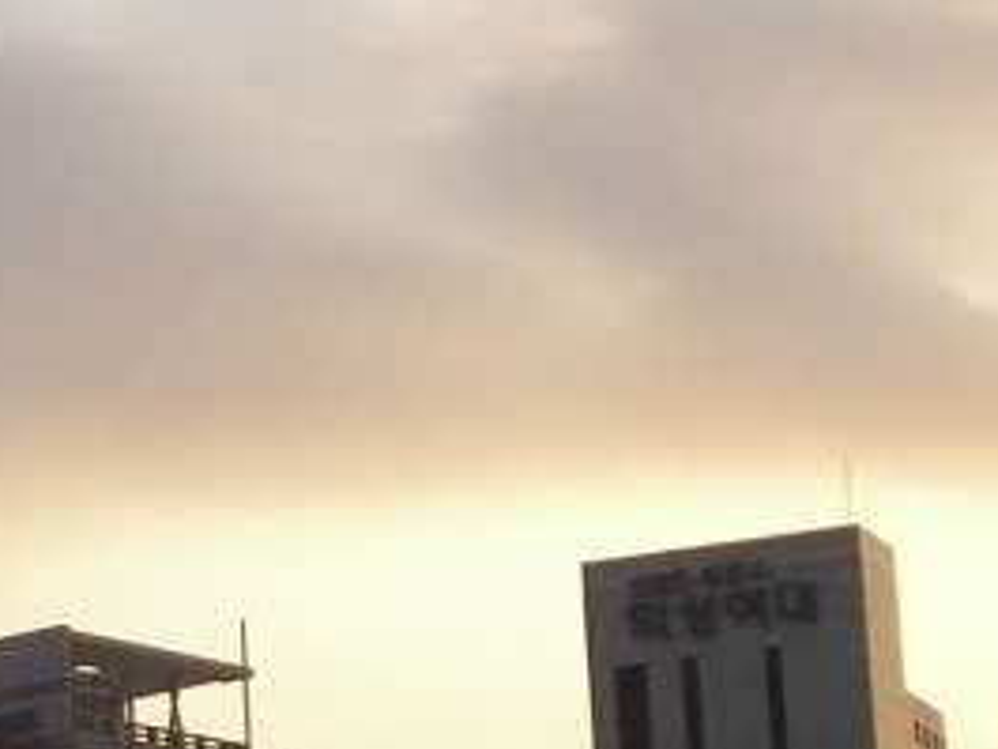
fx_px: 4240
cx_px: 34
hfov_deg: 13.3
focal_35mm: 147
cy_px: 629
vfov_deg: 10.1
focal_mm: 6.3
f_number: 3.2
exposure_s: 1/150
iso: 50
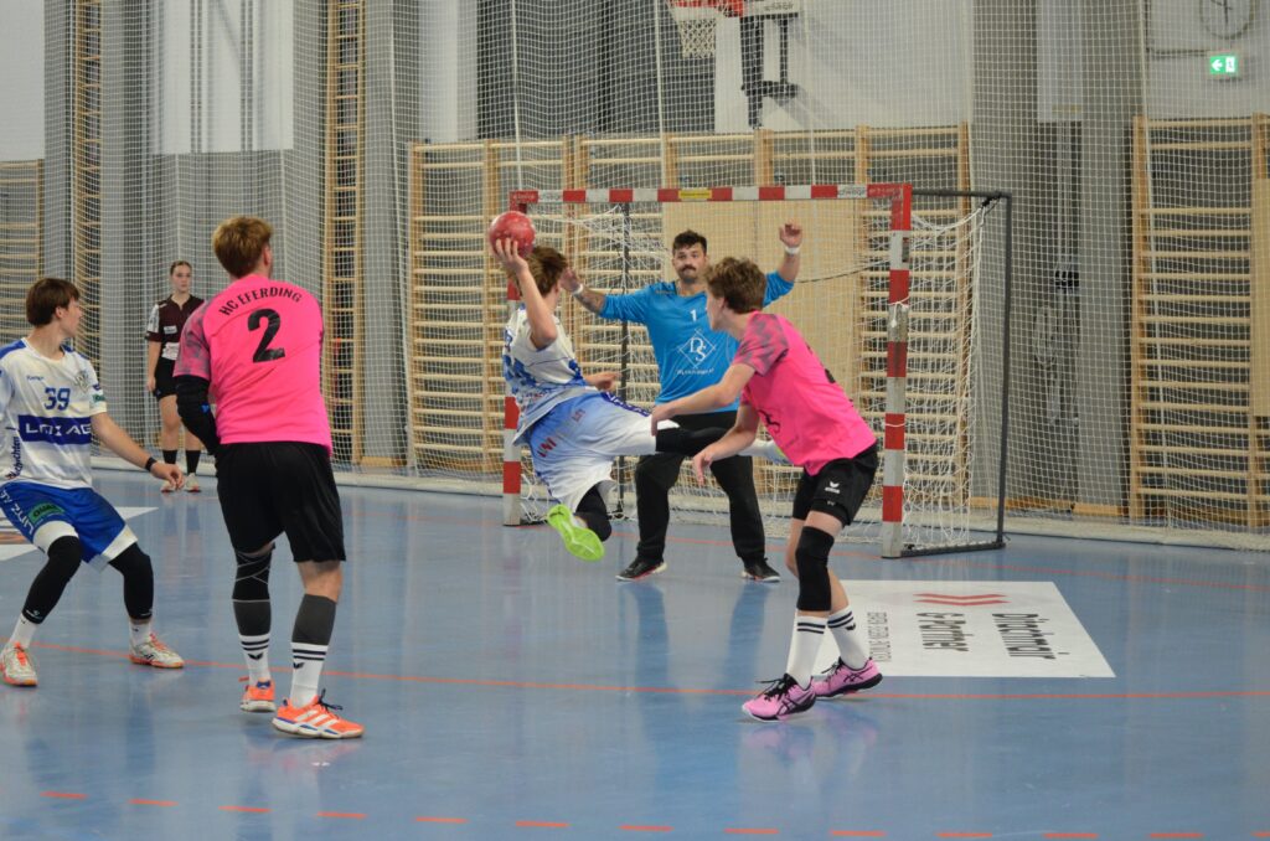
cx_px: 635
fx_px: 2904
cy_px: 420
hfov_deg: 24.7
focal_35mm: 82
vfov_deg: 16.5
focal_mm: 55
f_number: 4
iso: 1600
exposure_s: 1/400
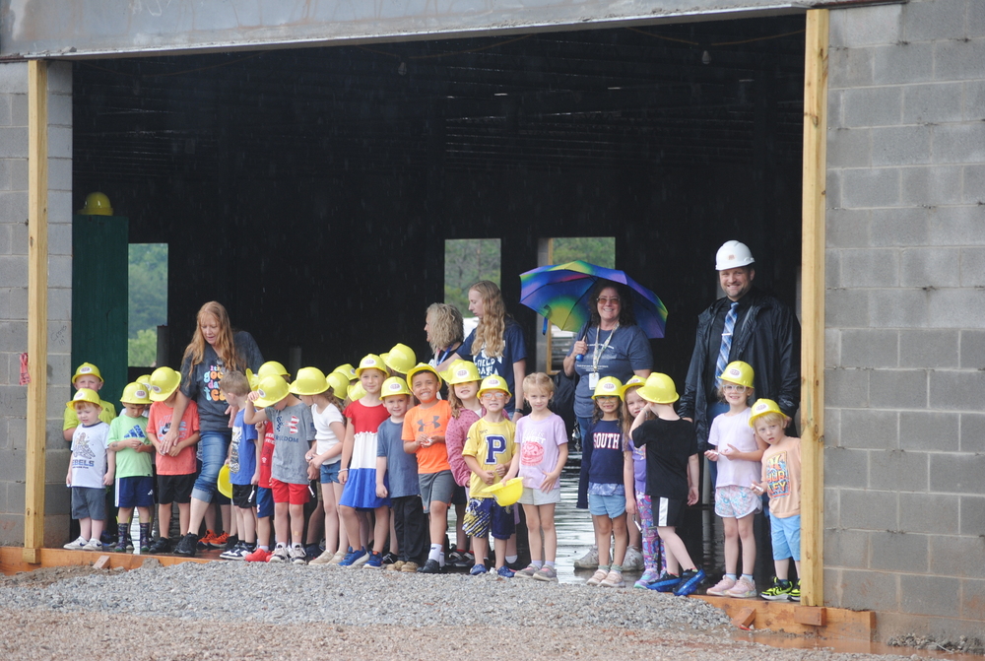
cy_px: 330
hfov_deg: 13.4
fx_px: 4194
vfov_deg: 9.0
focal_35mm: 153
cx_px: 492
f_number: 4.5
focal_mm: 102
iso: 200
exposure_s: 1/250
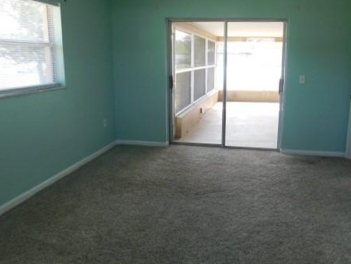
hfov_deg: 55.0
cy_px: 125
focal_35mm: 33
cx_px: 205
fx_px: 335
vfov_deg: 43.0
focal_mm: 4
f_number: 3
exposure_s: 1/80
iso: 125
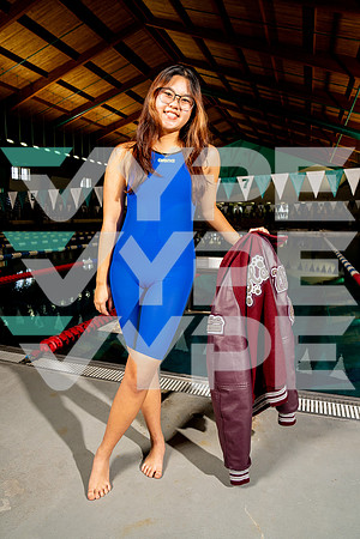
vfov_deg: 73.7
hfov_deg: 53.1
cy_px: 270
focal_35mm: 24
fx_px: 360
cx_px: 180
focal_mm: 24
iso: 400
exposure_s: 1/125
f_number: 7.1
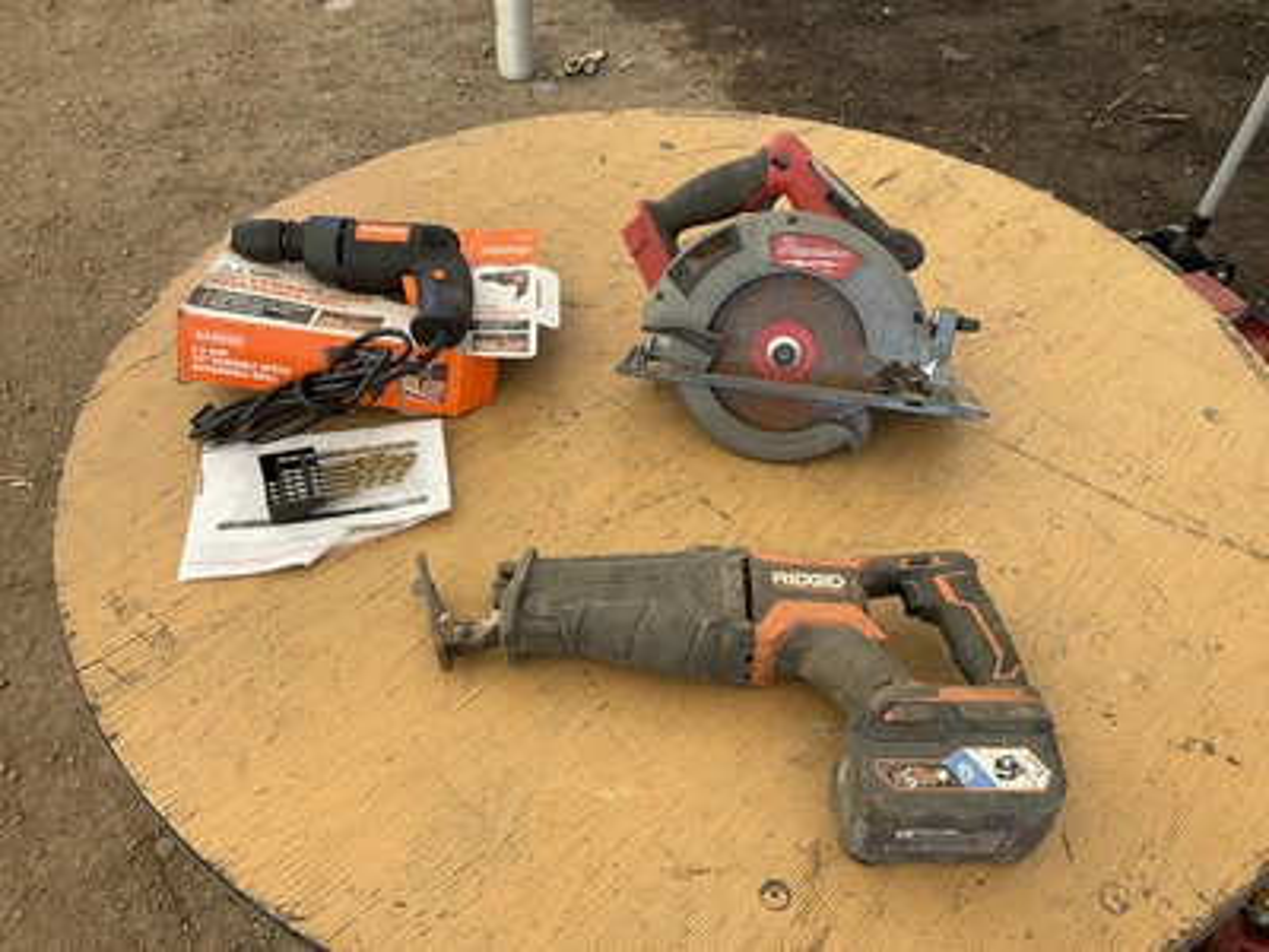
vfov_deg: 48.2
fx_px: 1063
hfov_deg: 61.7
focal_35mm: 29
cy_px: 476
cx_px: 634
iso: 25
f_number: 1.8
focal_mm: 3
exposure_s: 1/122
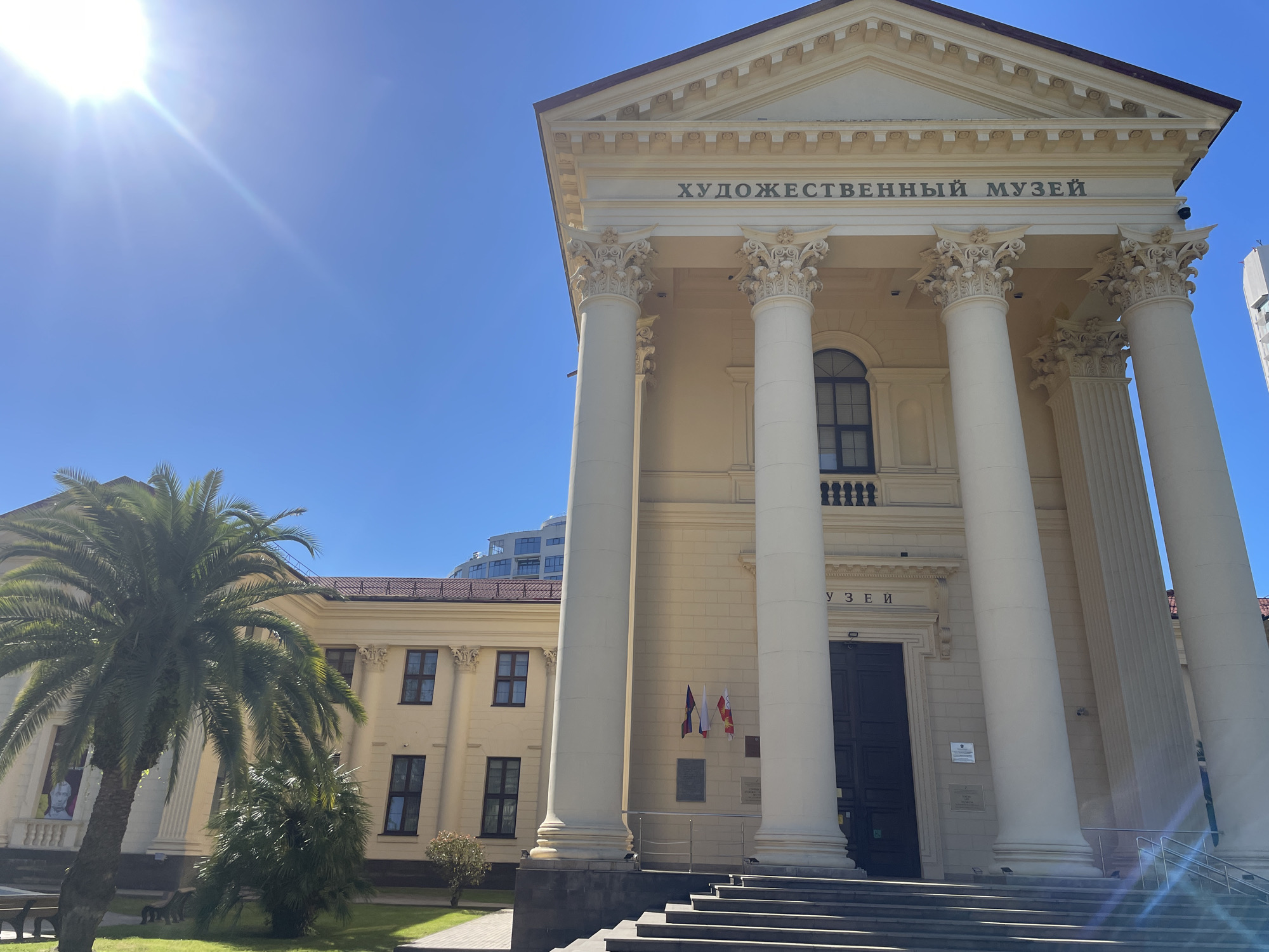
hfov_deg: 67.3
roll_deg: -2.4
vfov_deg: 53.1
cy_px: 476
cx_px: 634
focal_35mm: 26
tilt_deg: +26.6
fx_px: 953
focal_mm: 4.2
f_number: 1.6
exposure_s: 1/4651
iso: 32
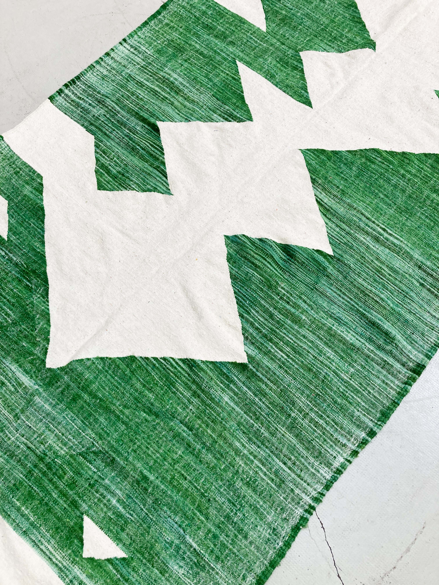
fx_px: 473
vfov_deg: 63.4
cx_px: 220
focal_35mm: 28
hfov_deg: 49.7
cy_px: 292
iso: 64
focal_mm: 3.99
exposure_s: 1/50
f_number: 1.8
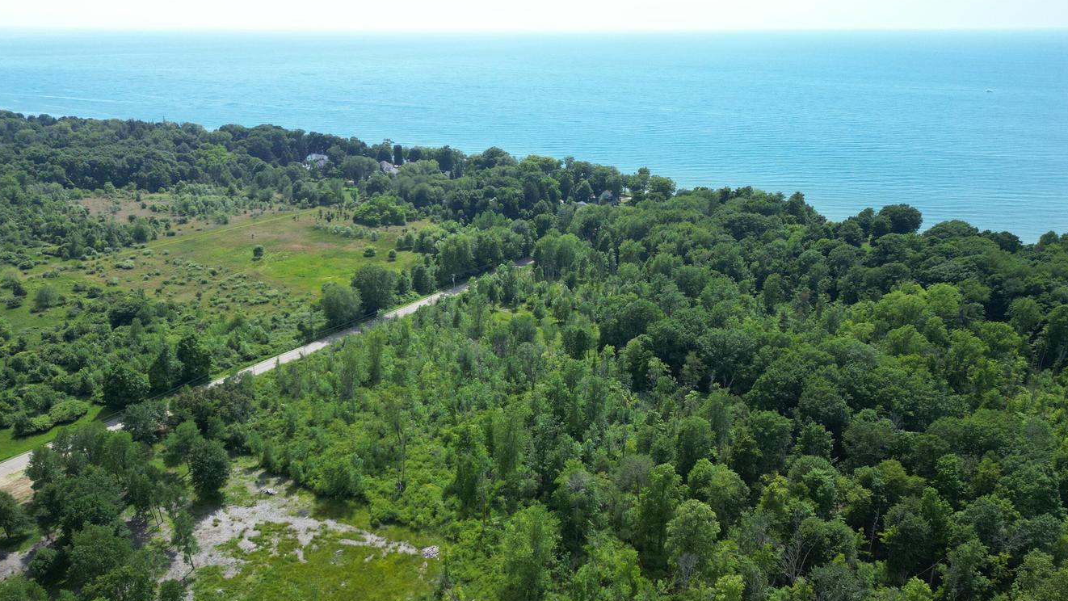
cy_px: 371
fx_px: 765
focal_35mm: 27
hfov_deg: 69.8
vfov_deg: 42.6
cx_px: 526
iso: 200
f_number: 1.7
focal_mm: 6.72
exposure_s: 1/1250
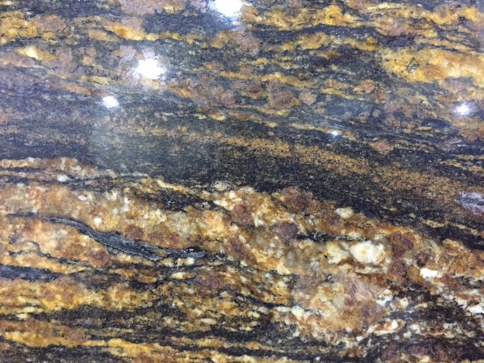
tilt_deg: -4.8
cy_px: 182
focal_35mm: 29
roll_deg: -1.0
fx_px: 405
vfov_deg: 48.2
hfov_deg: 61.7
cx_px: 242
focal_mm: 4.15
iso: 320
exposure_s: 1/15
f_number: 2.2
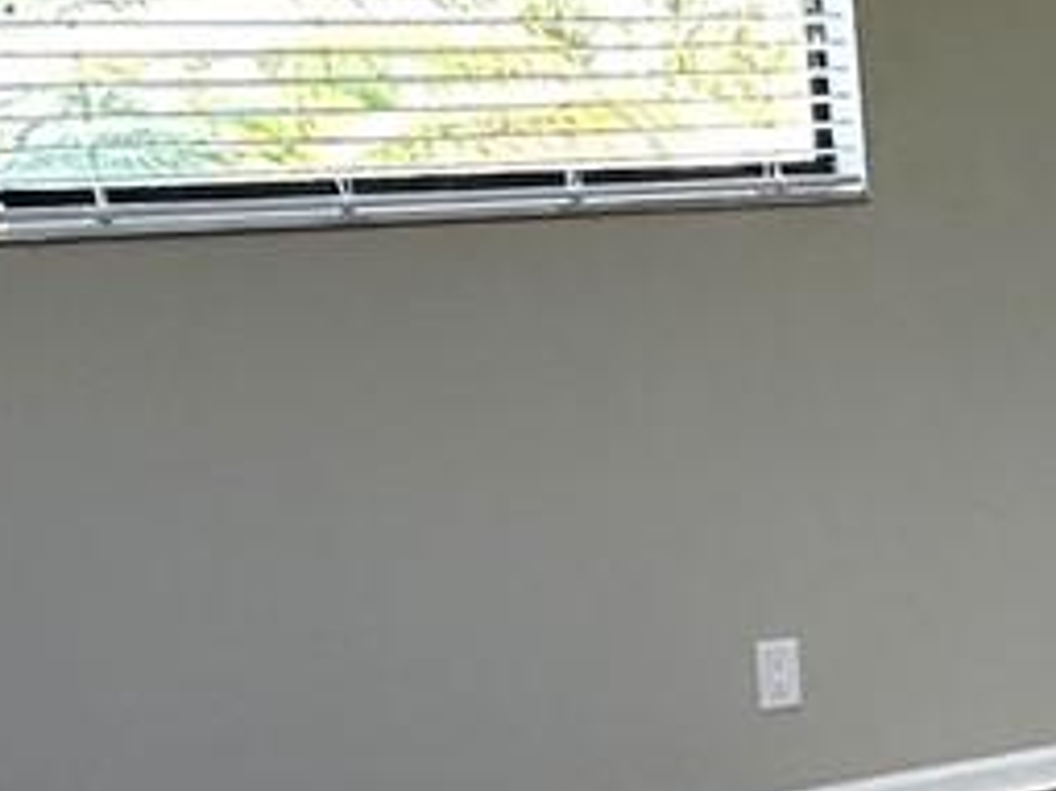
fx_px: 2683
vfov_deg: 16.5
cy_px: 725
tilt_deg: -13.6
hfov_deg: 19.3
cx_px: 1603
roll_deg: +0.5
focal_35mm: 88
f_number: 2.2
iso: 250
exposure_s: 1/99
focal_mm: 2.22
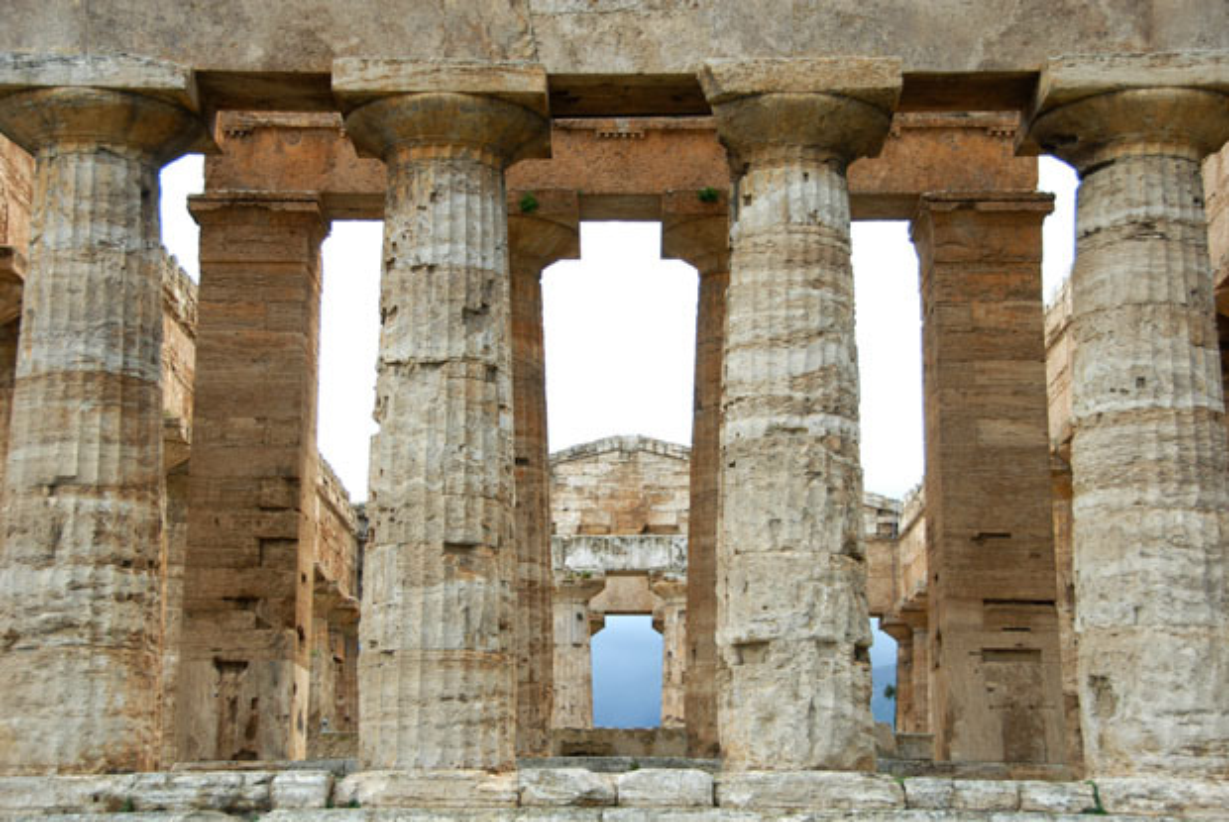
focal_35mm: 66
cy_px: 411
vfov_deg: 20.7
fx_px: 2256
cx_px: 614
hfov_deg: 30.5
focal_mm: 44
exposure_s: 1/400
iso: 250
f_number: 5
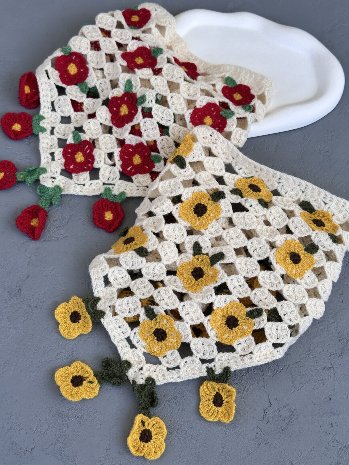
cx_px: 174
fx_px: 645
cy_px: 232
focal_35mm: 48
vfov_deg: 39.7
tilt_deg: -62.6
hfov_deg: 30.3
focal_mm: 6.86
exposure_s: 1/332
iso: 64
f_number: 1.78
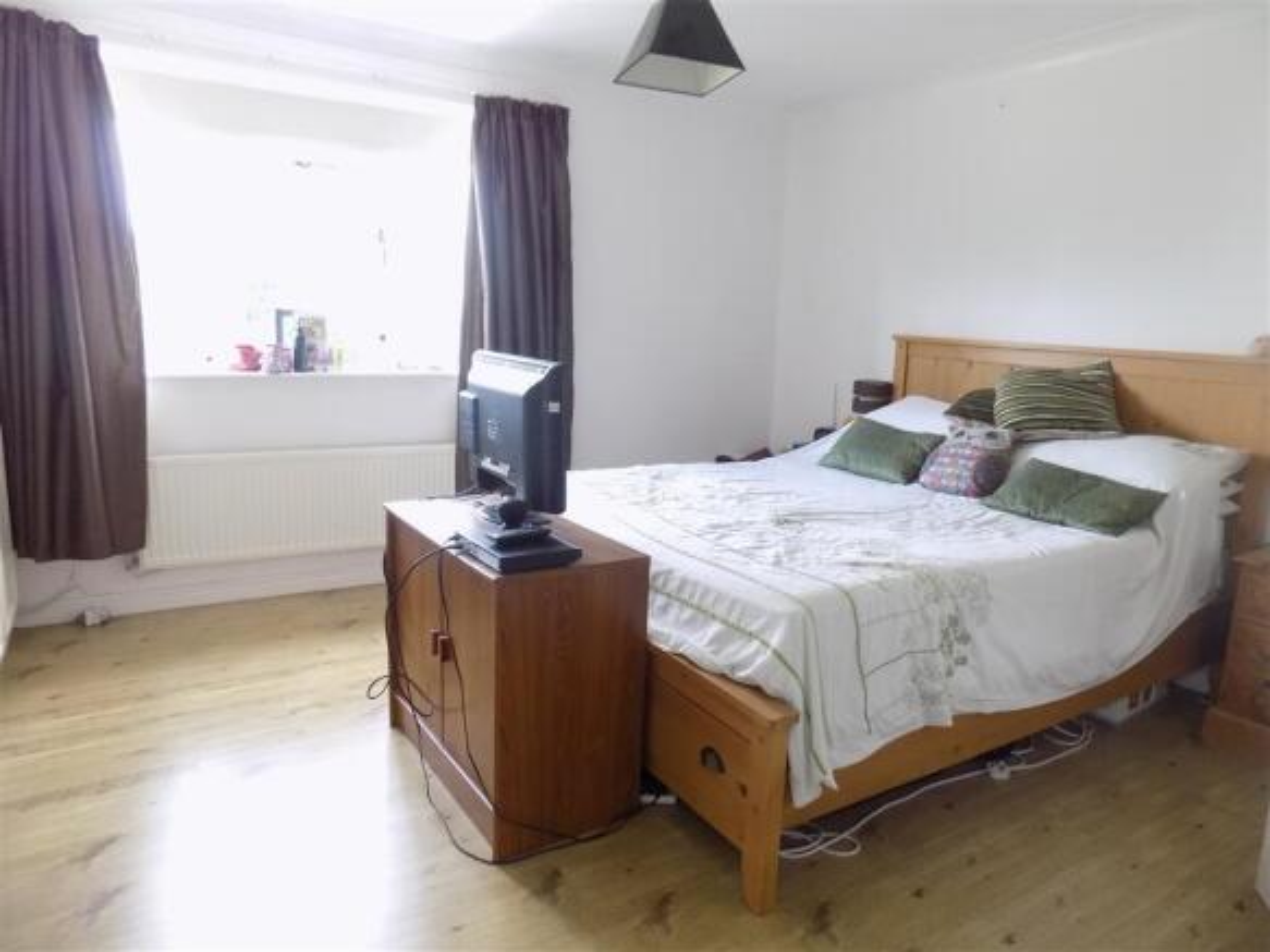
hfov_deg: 73.9
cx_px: 635
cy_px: 476
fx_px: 844
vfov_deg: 58.9
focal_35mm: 23
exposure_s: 1/30
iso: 200
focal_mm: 4
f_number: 3.1
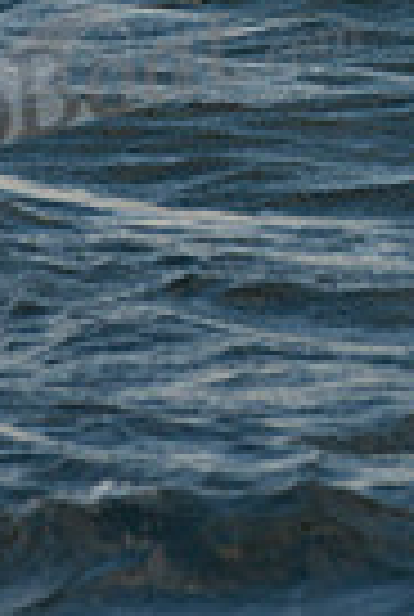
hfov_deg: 3.0
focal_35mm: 465
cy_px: -652
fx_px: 7980
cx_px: 596
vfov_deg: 4.4
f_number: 8
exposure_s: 1/1600
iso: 280
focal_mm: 110
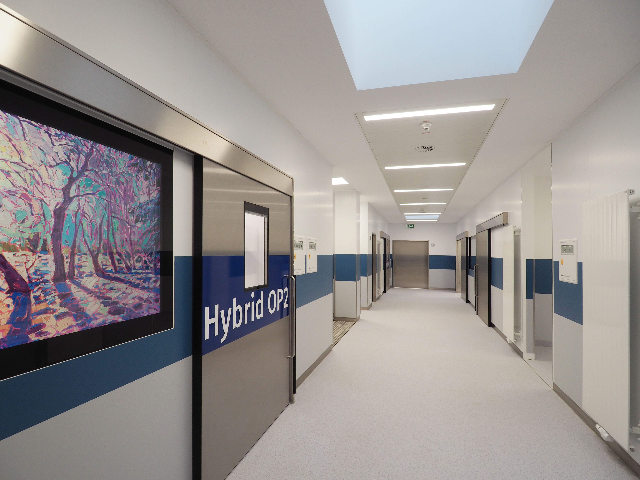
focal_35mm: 18
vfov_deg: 71.6
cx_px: 320
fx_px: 333
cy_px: 240
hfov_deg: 87.8
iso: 320
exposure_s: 1/60
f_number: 4
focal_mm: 9
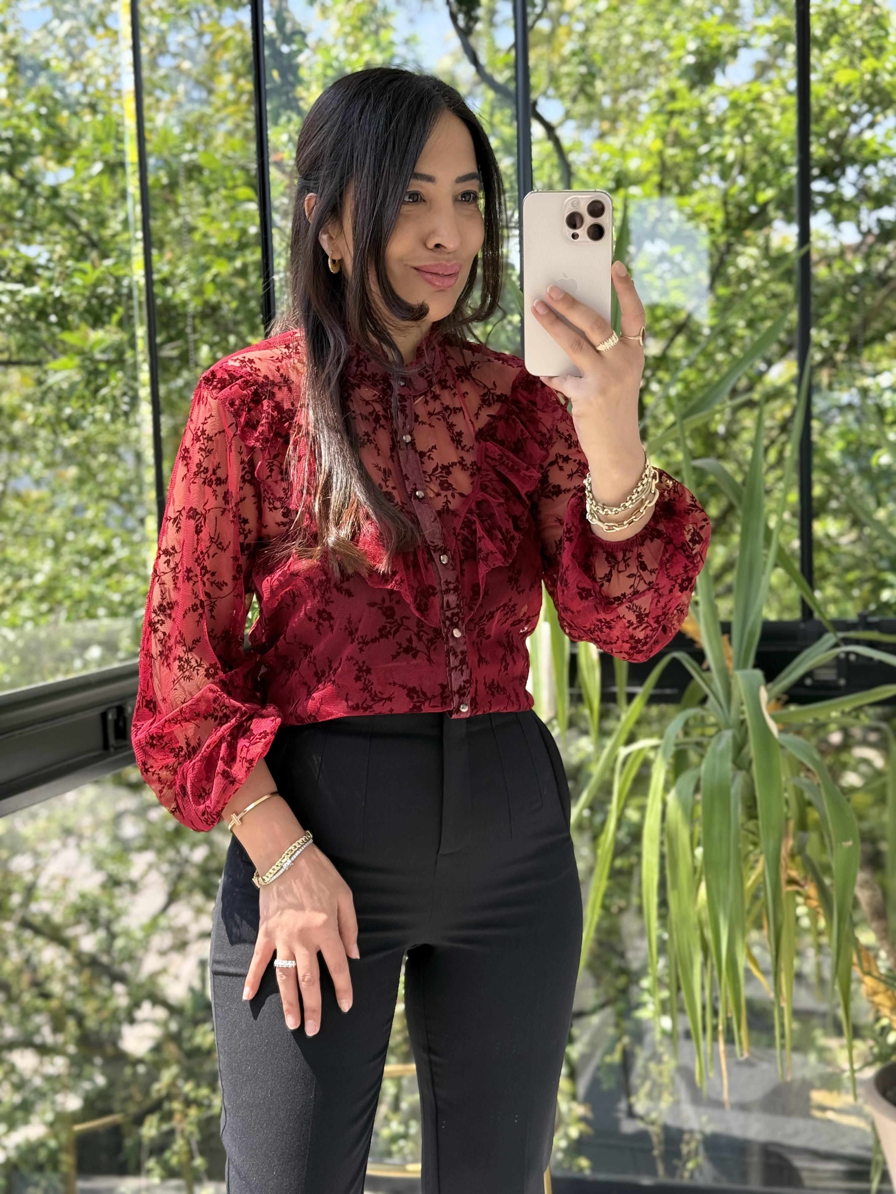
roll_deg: +3.1
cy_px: 597
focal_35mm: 48
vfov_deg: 39.7
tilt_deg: -19.8
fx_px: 1657
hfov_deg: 30.3
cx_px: 448
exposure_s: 1/309
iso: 100
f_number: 1.78
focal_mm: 6.76
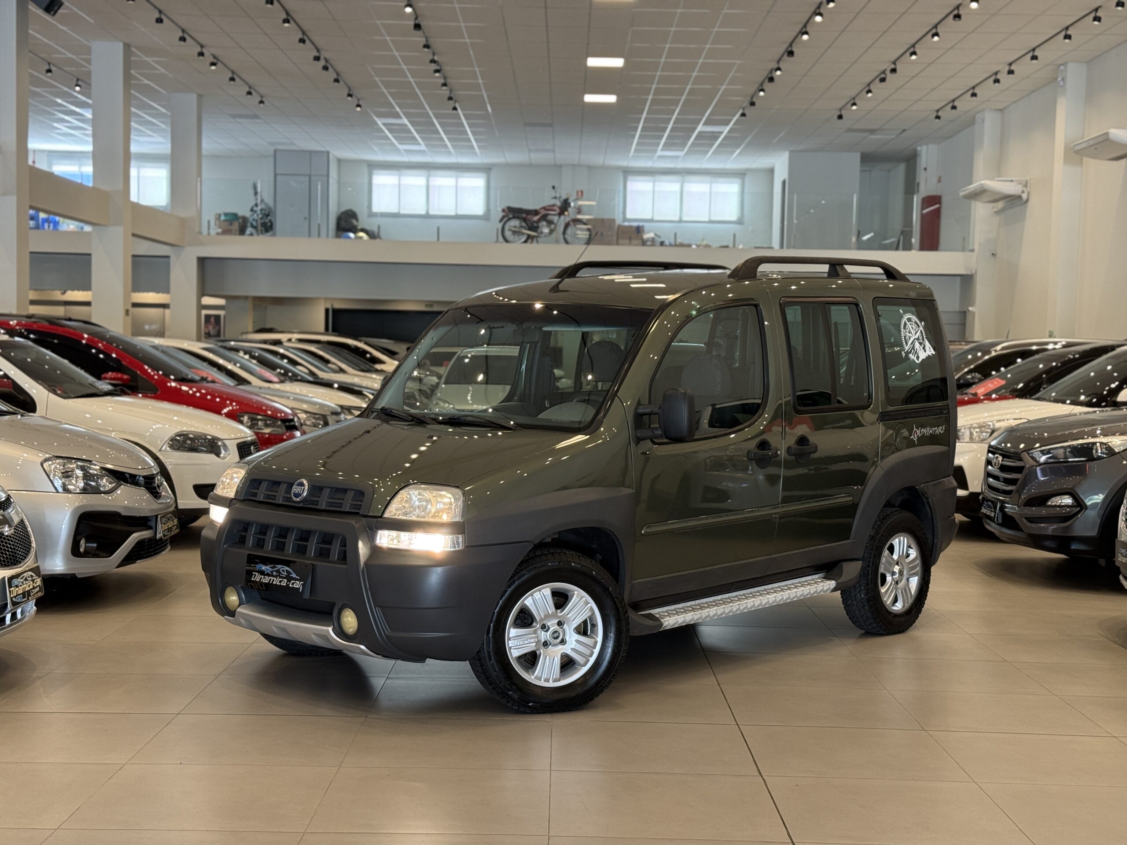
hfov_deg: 39.7
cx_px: 564
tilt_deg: -2.3
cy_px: 422
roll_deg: -1.7
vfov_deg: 30.3
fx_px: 1563
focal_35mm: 48
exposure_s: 1/60
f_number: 1.78
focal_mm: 6.76
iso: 80
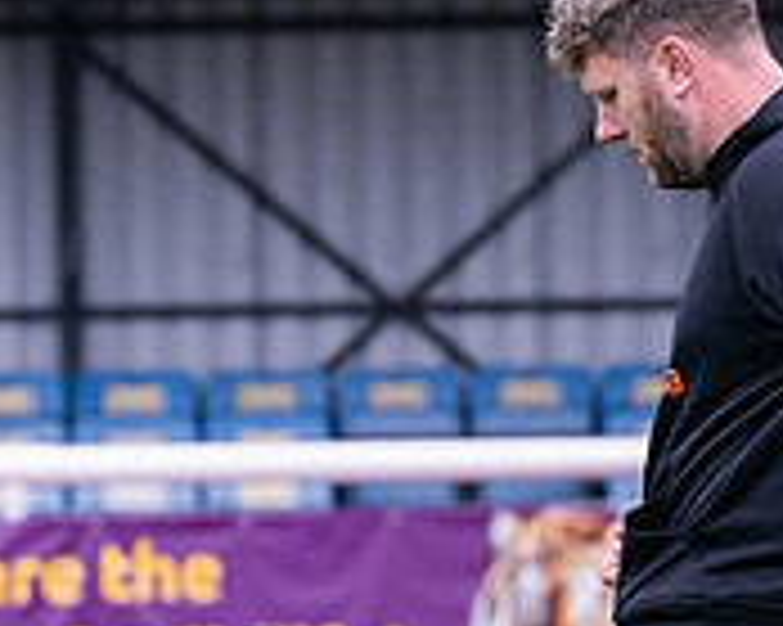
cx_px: 587
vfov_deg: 1.5
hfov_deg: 1.9
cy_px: 615
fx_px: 23786
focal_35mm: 1027
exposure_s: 1/250
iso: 400
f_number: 5
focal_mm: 185
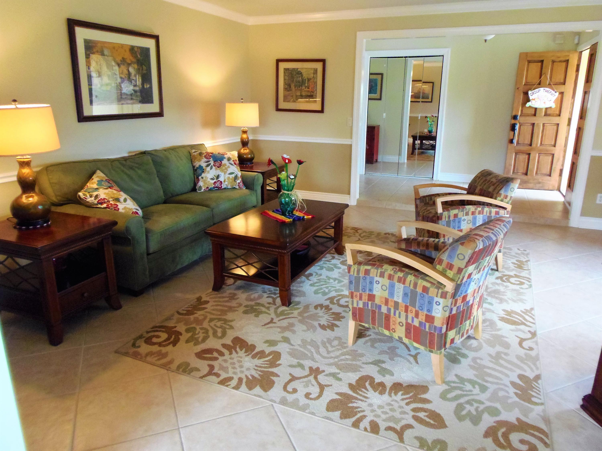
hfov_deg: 71.6
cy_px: 226
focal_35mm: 24
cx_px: 301
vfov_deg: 56.8
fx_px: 417
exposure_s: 1/30
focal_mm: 4.3
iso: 400
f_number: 2.9
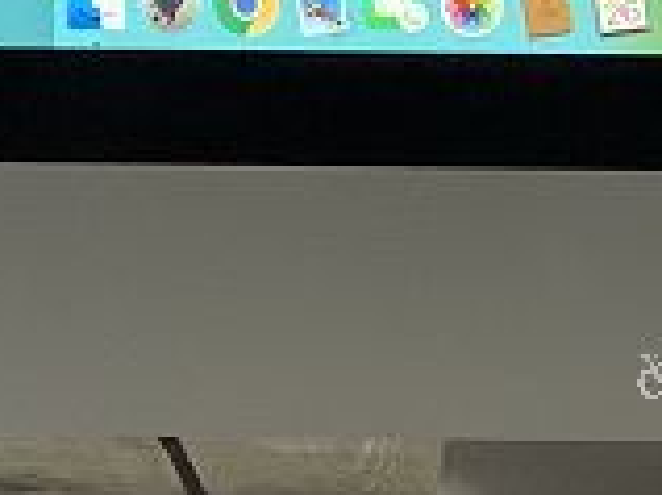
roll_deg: -0.9
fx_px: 6402
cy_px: -299
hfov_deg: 5.9
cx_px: 903
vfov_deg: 4.4
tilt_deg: -9.5
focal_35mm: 335
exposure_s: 1/50
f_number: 2.4
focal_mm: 6
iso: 100
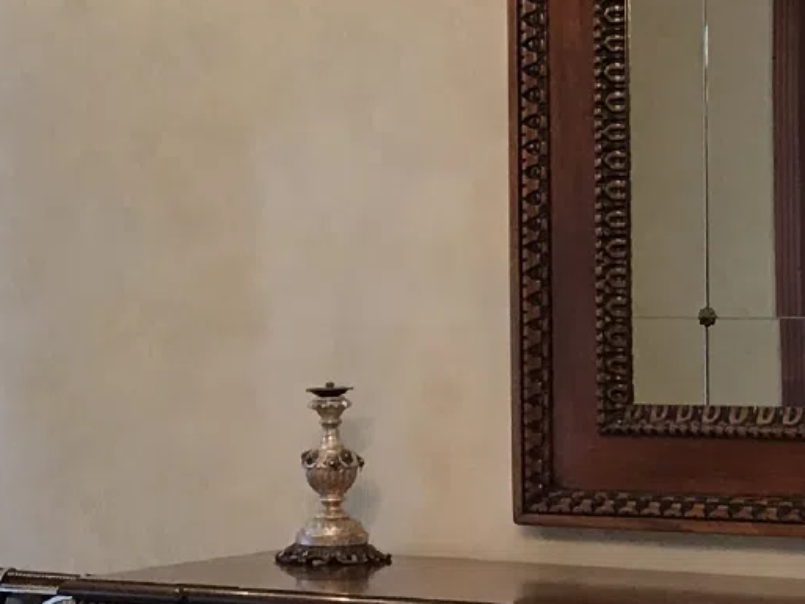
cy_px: 301
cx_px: 444
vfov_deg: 11.3
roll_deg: +0.5
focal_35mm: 131
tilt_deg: +0.9
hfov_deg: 15.0
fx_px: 3047
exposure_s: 1/25
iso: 40
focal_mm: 3.99
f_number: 1.8
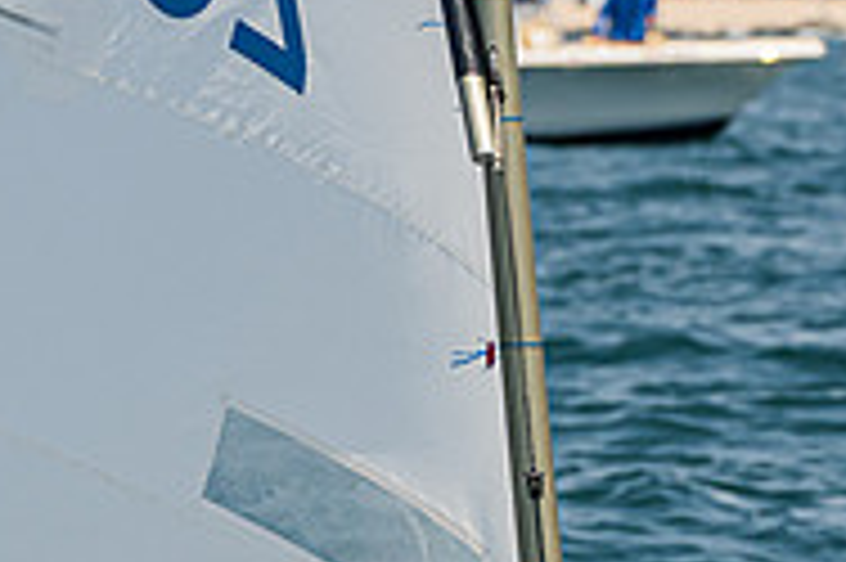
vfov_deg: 2.7
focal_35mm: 509
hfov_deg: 4.0
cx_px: -392
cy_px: 939
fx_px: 11951
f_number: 6.7
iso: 250
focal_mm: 125
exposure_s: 1/1000
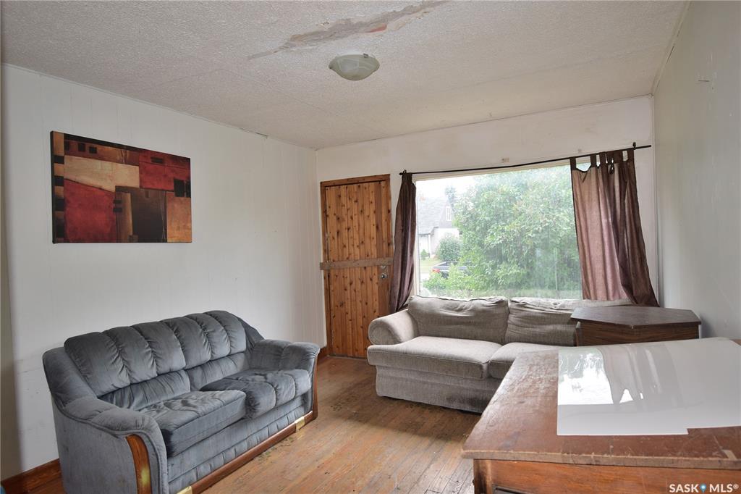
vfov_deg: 59.5
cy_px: 247
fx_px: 432
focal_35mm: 21
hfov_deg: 81.2
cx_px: 370
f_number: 5.6
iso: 320
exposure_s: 1/125
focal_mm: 14
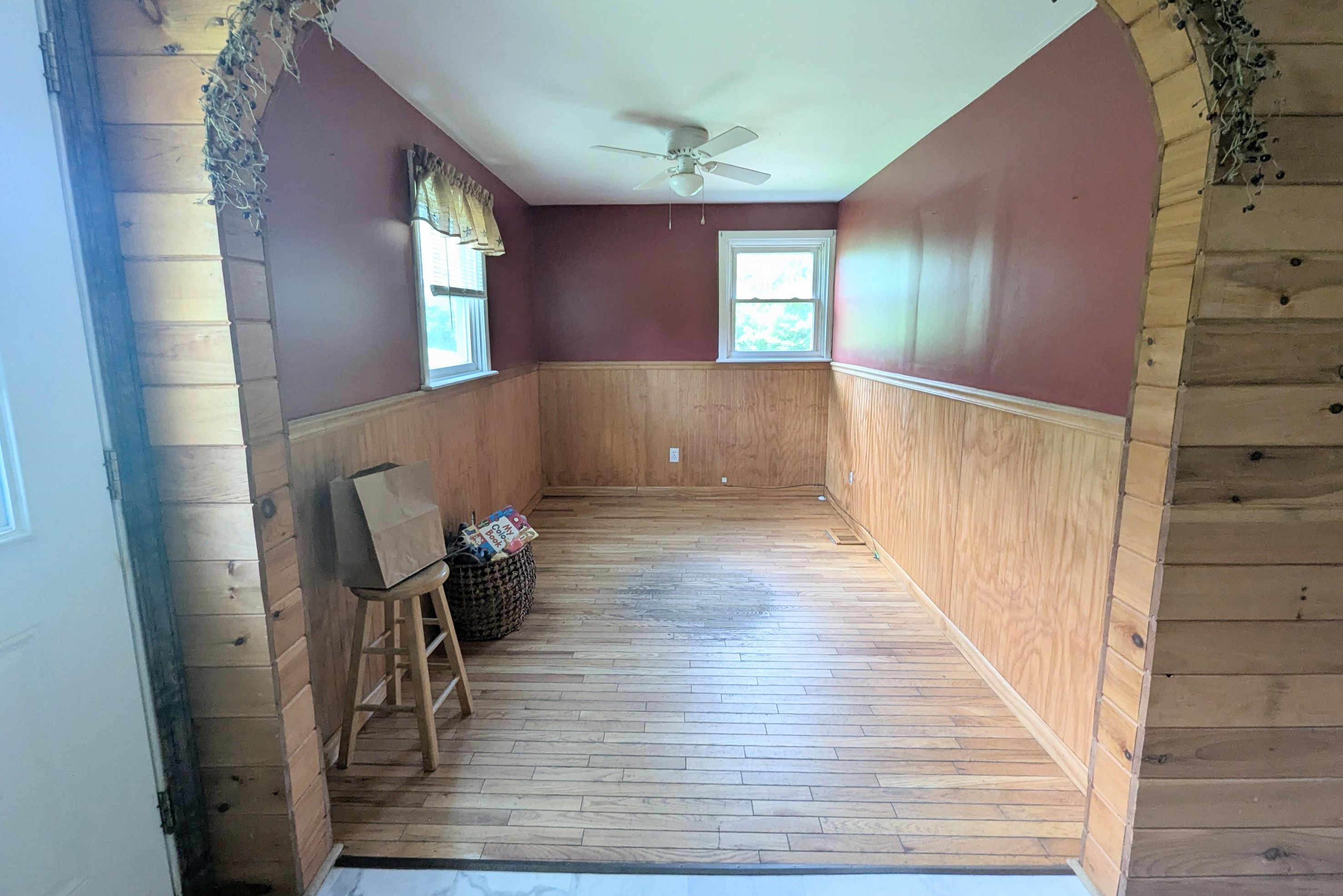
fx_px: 522
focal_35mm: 14
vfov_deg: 81.1
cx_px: 666
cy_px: 413
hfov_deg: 104.2
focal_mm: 1.95
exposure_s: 1/51.5
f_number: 2.2
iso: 103
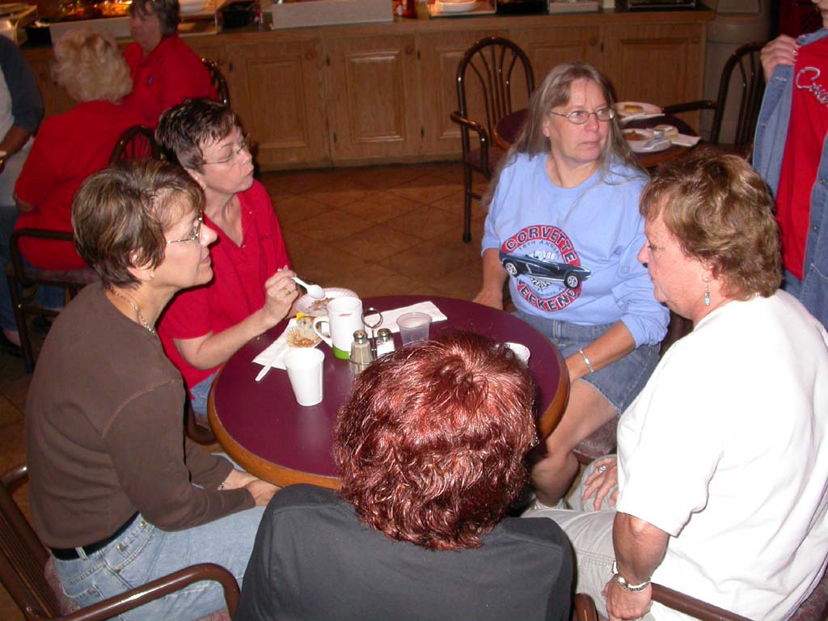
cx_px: 414
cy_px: 310
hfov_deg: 49.0
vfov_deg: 37.7
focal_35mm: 38
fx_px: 909
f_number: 2.6
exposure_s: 1/60
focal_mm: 7.85
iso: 200
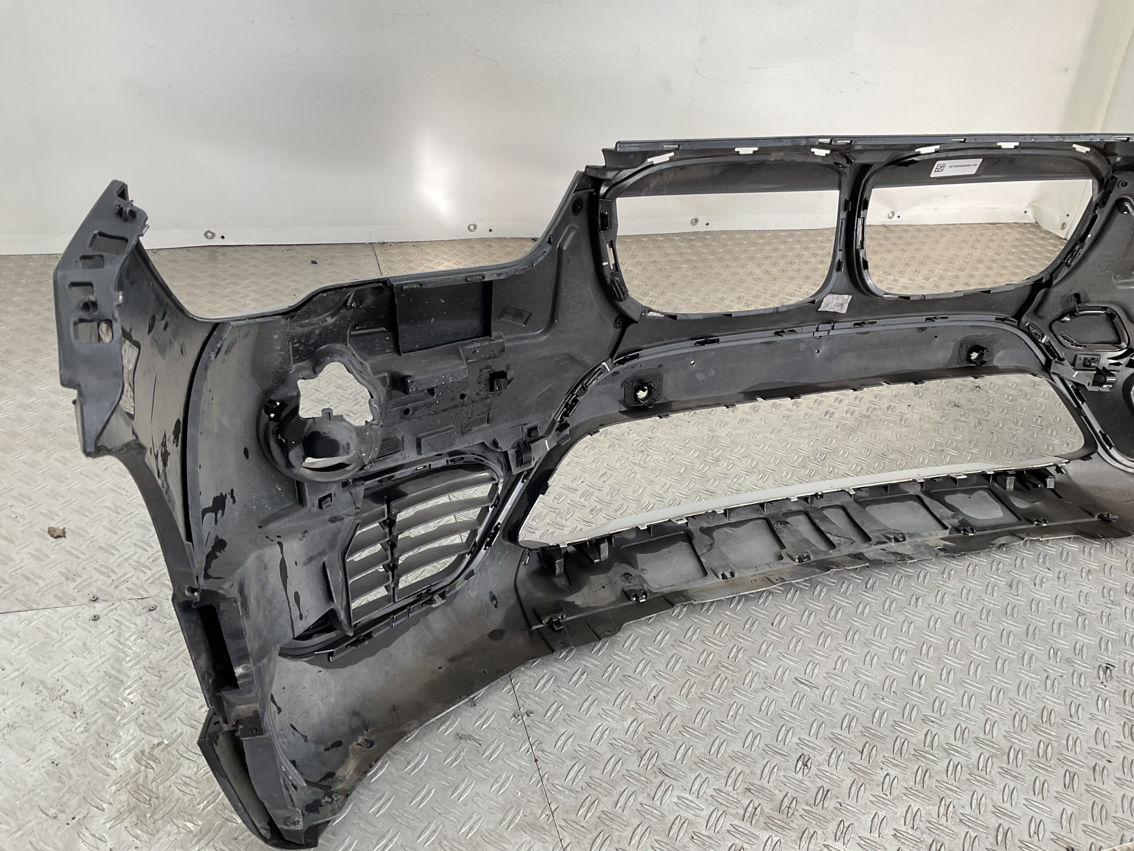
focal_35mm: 29
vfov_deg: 48.2
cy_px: 426
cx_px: 567
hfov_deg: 61.7
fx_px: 950
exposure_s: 1/129
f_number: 1.8
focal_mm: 3
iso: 16
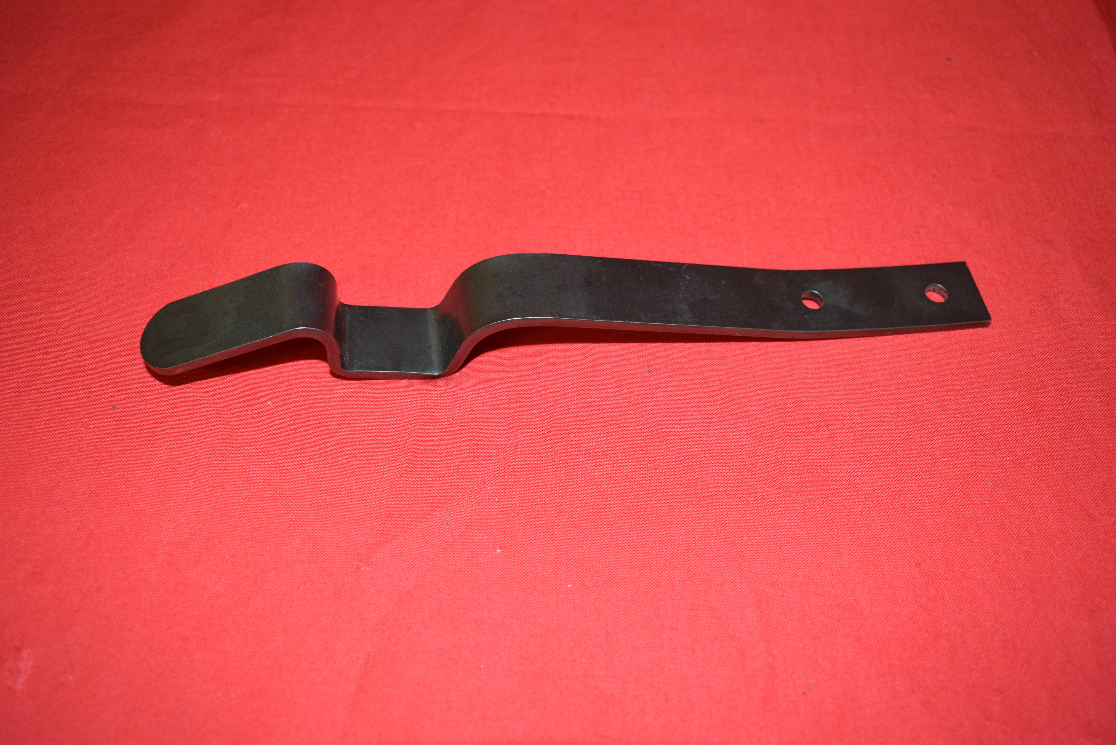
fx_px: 1116
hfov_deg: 53.1
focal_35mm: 36
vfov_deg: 36.9
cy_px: 372
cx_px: 558
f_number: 5
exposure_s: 1/125
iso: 1250
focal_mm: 24
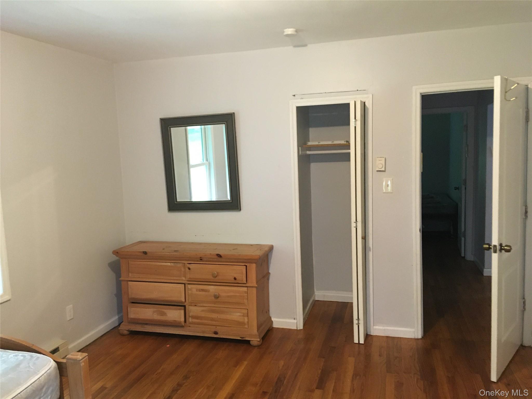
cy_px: 200
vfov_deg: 48.2
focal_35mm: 29
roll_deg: +2.8
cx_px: 266
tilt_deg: -6.6
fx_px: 446
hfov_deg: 61.7
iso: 200
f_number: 2.2
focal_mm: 4.15
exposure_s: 1/17
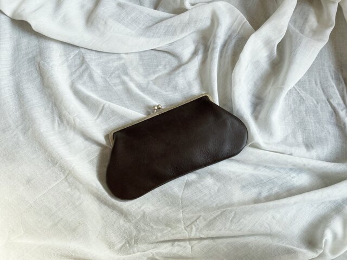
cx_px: 174
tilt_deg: -73.7
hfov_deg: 63.4
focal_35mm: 28
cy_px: 130
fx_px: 281
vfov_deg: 49.7
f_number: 1.8
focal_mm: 3.99
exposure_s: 1/106
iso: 80
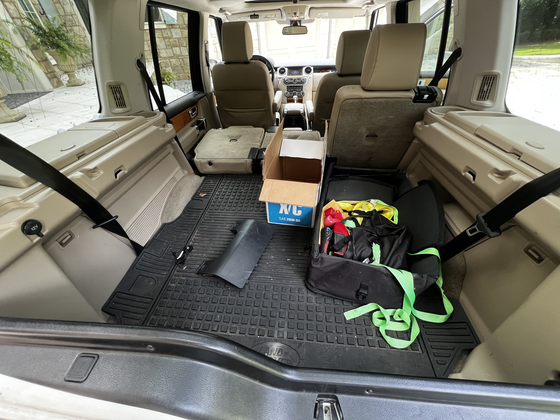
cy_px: 210
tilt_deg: -40.4
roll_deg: +3.9
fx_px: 210
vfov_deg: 89.9
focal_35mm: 13
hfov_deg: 106.2
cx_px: 280
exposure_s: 1/91
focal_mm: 1.57
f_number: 1.8
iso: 250
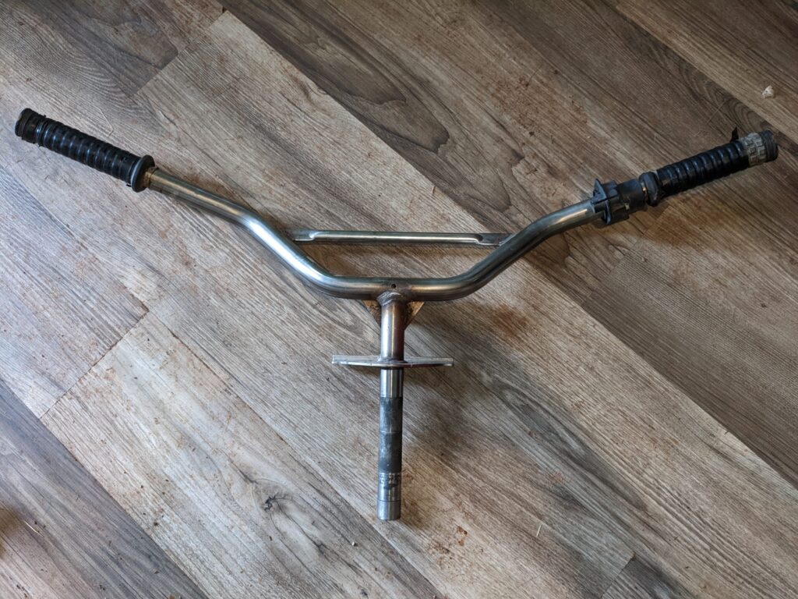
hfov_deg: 65.3
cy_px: 300
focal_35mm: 27
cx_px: 399
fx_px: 622
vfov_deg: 51.4
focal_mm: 4.38
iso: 200
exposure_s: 1/60
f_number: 1.73
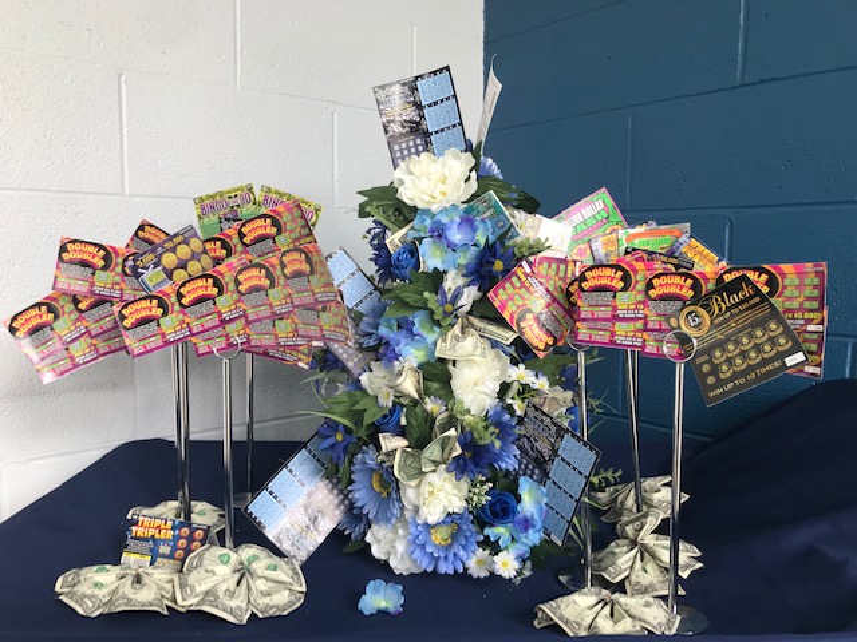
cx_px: 428
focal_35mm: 28
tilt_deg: -4.8
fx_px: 693
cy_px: 321
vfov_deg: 49.7
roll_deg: -0.5
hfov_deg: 63.4
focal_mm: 3.99
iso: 25
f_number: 1.8
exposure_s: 1/47
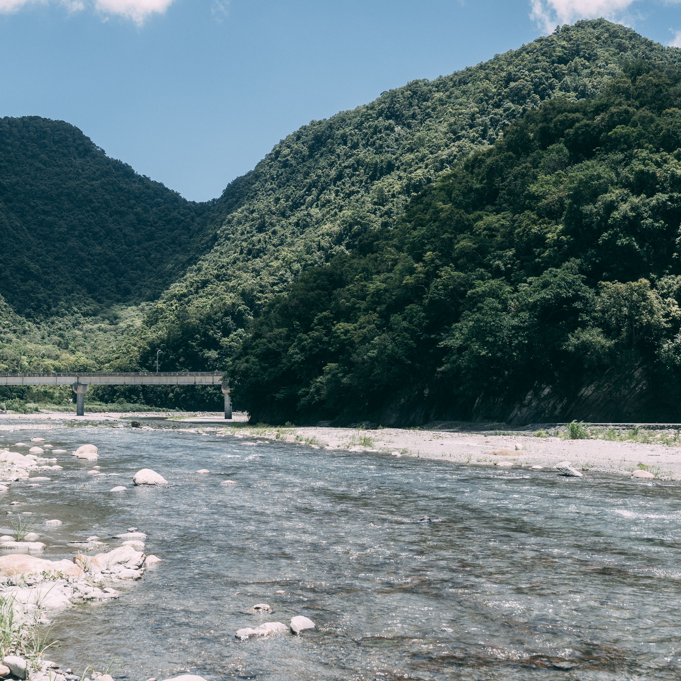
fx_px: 957
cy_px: 362
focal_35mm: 43
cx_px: 234
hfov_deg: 38.8
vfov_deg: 39.2
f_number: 4.5
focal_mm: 28
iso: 200
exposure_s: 1/1000
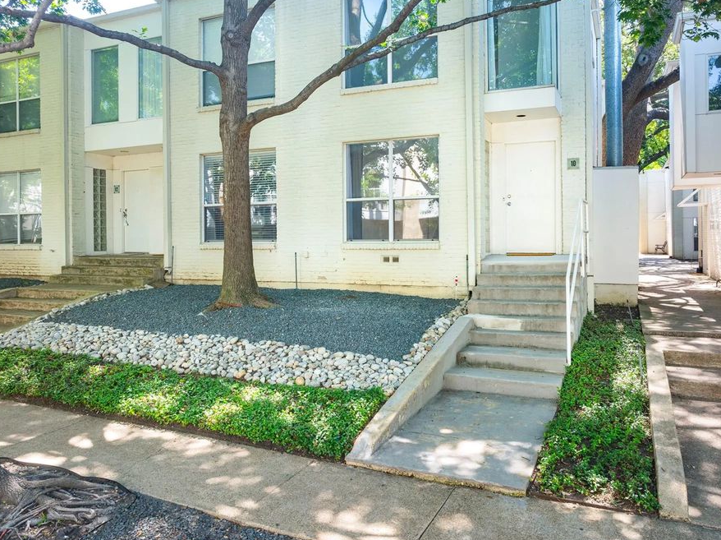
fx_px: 583
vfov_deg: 49.6
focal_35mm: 28
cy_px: 245
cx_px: 360
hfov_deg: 63.5
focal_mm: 12.29
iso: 100
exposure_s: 1/20
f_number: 7.1
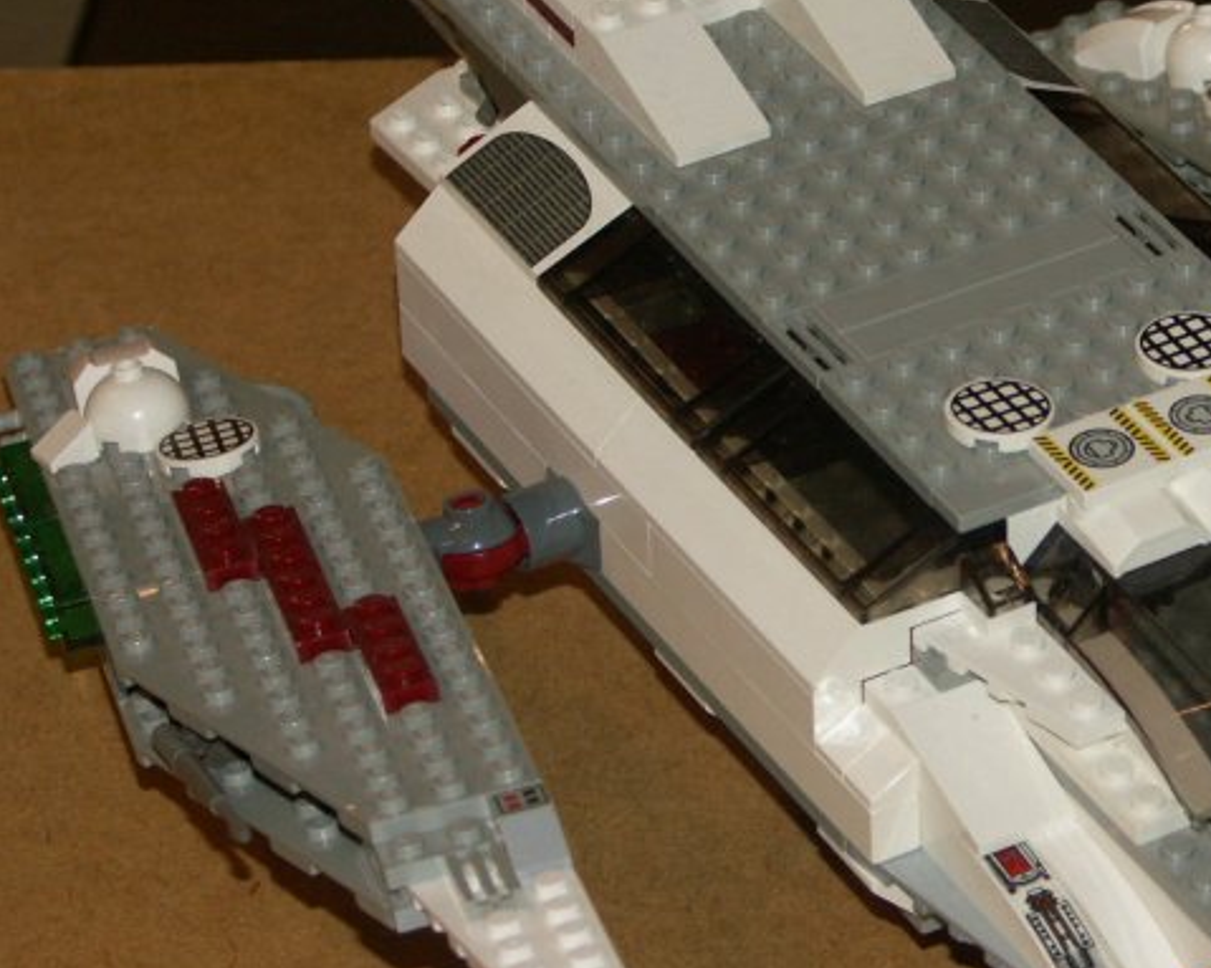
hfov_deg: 9.0
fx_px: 7633
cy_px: 589
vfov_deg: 7.3
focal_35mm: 213
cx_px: 1171
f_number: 3.5
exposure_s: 1/100
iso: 160
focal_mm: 26.03
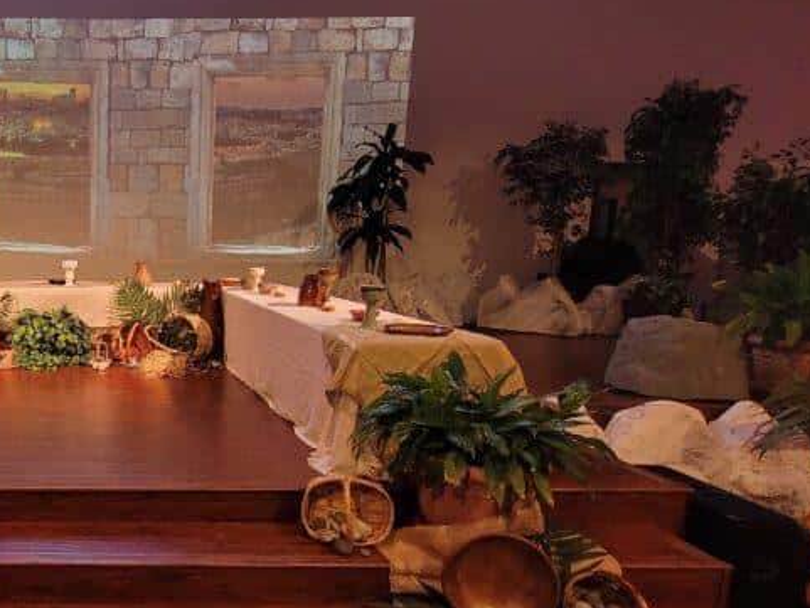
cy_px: 325
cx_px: 45
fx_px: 632
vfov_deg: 51.3
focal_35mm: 27
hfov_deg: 54.5
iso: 100
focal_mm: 1.74
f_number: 2.2
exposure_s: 1/60
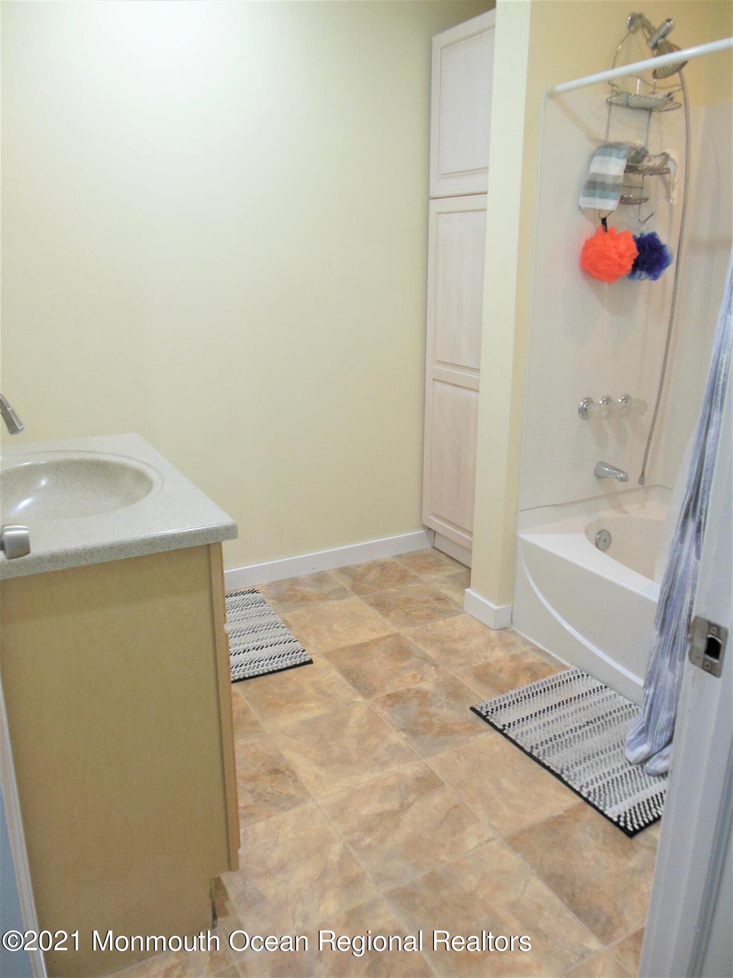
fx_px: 706
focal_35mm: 25
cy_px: 489
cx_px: 366
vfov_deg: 69.4
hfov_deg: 54.9
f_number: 3.2
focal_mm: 4.5
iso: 250
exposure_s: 1/30
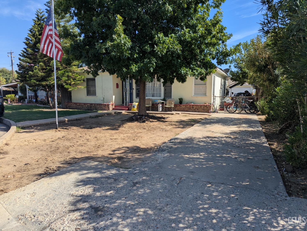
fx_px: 213
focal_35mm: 24
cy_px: 116
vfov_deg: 56.9
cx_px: 154
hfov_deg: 71.5
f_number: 1.85
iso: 46
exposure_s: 1/1618
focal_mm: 6.81
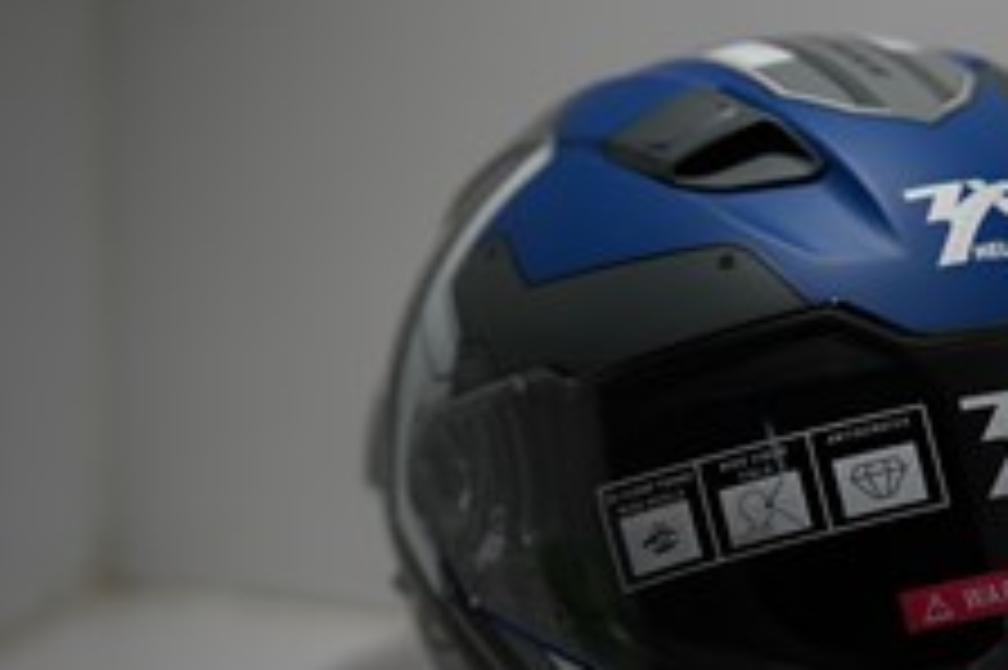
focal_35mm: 152
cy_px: 555
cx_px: 747
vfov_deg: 9.0
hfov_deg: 13.5
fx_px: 4253
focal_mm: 85
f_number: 1.4
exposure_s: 1/3200
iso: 80
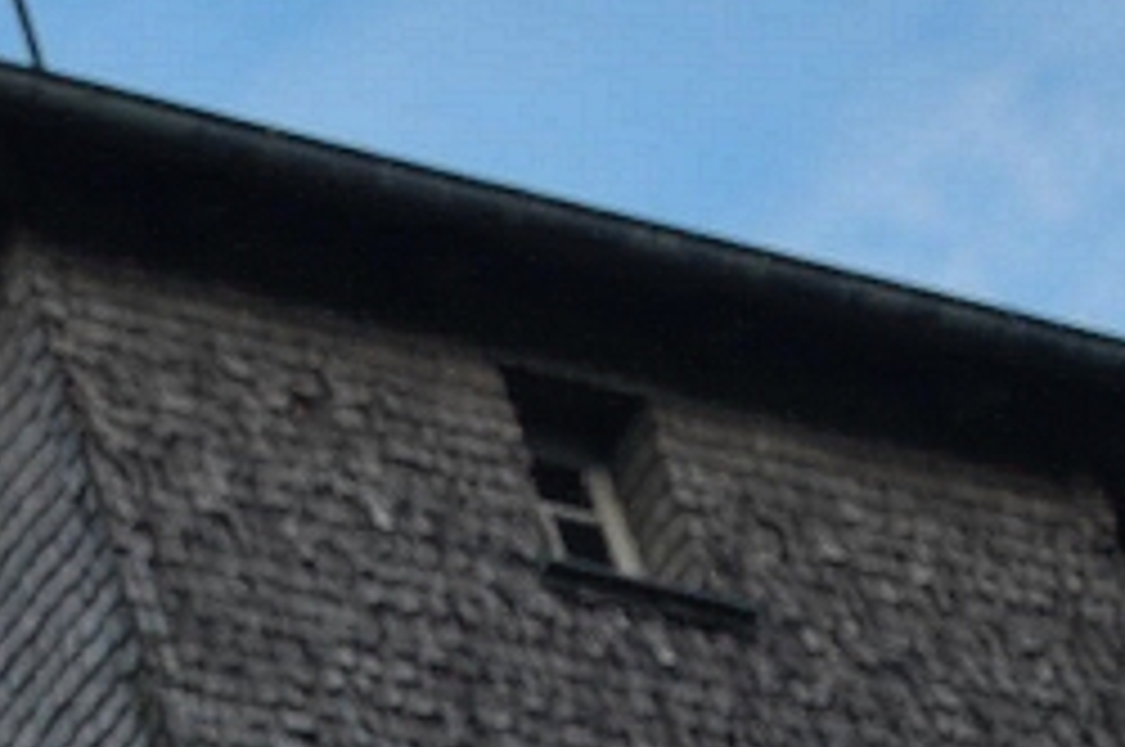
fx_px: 6960
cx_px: -81
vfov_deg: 6.1
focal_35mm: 223
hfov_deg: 9.2
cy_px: 754
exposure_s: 1/250
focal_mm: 62
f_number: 4.5
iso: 200
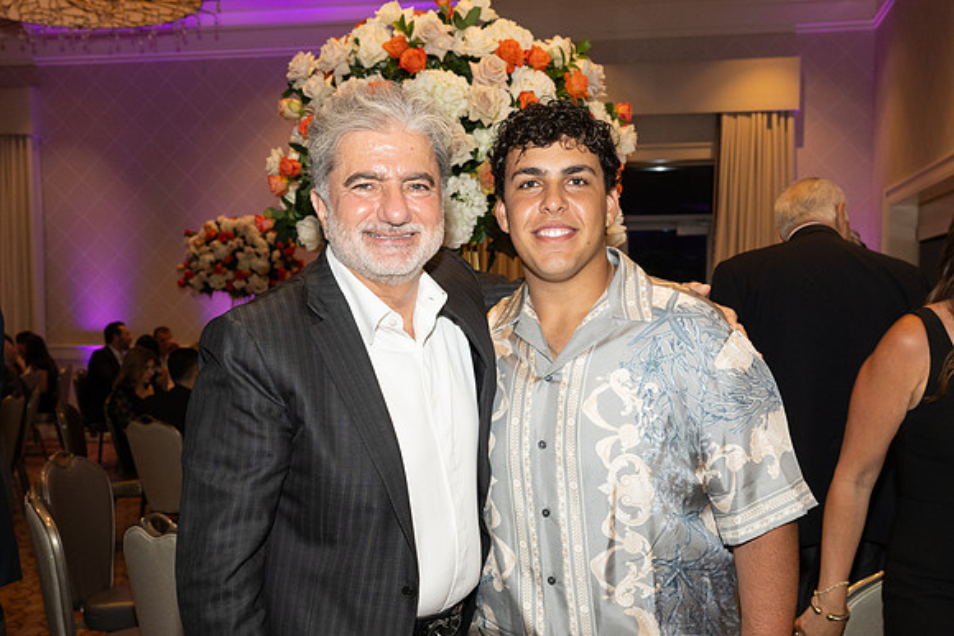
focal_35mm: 41
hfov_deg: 46.9
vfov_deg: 32.1
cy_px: 418
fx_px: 1099
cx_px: 477
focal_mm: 27.5
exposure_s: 1/100
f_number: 5.6
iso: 800
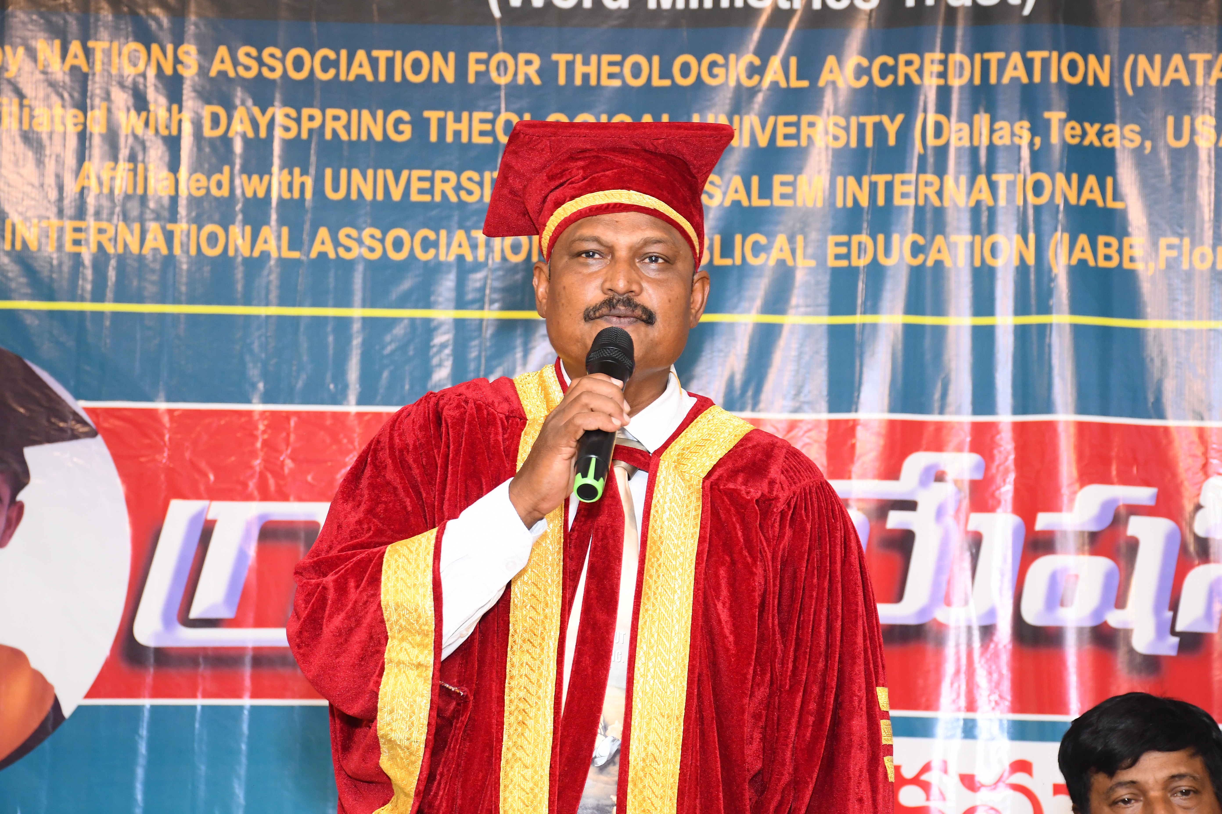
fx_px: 3360
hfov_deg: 20.6
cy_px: 407
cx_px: 611
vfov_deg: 13.8
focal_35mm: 99
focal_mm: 66
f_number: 5.6
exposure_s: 1/125
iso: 1600
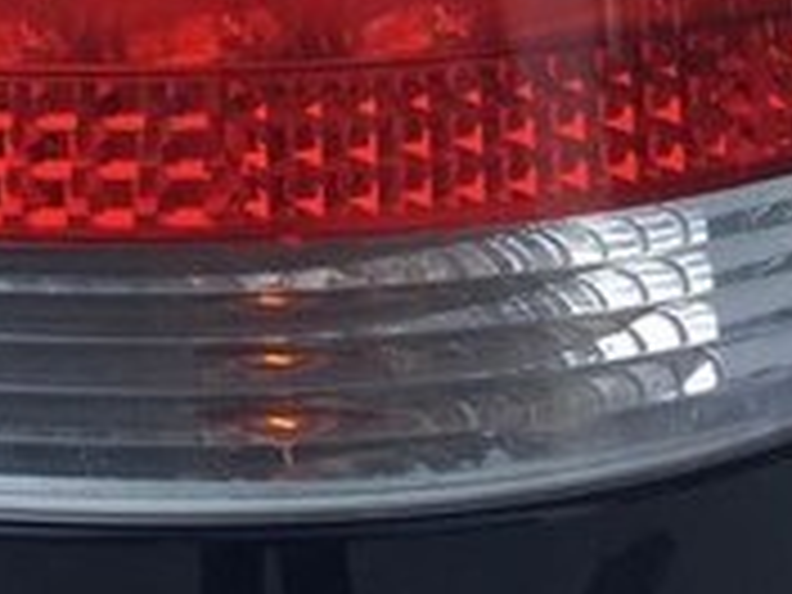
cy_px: -434
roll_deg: +0.0
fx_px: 2494
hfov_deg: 17.1
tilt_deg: -4.9
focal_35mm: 109
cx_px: -194
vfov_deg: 12.5
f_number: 2.2
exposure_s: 1/250
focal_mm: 4.15
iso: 32
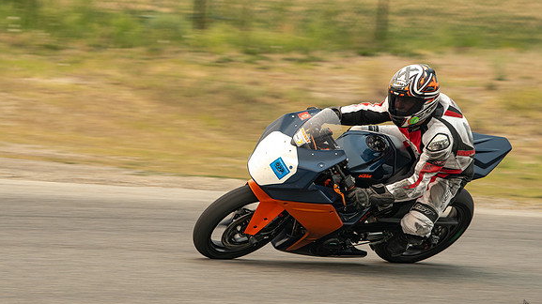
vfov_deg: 5.4
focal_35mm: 225
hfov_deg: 9.6
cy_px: 146
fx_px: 3232
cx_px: 252
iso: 160
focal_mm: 200
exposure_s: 1/250
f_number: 9
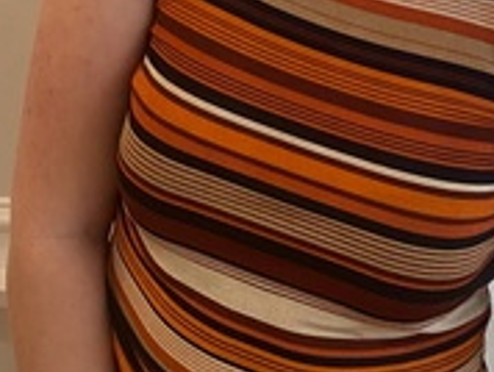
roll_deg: -0.5
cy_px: -139
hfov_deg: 26.6
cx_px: 307
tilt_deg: -9.5
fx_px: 1043
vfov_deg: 18.5
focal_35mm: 73
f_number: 1.8
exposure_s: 1/60
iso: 160
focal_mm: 4.25
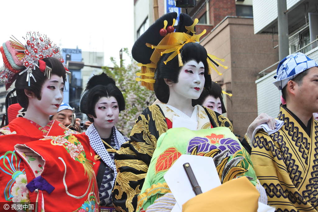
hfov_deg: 25.1
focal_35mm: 81
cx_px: 159
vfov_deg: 16.9
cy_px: 106
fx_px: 716
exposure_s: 1/320
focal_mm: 30
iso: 160
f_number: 3.8
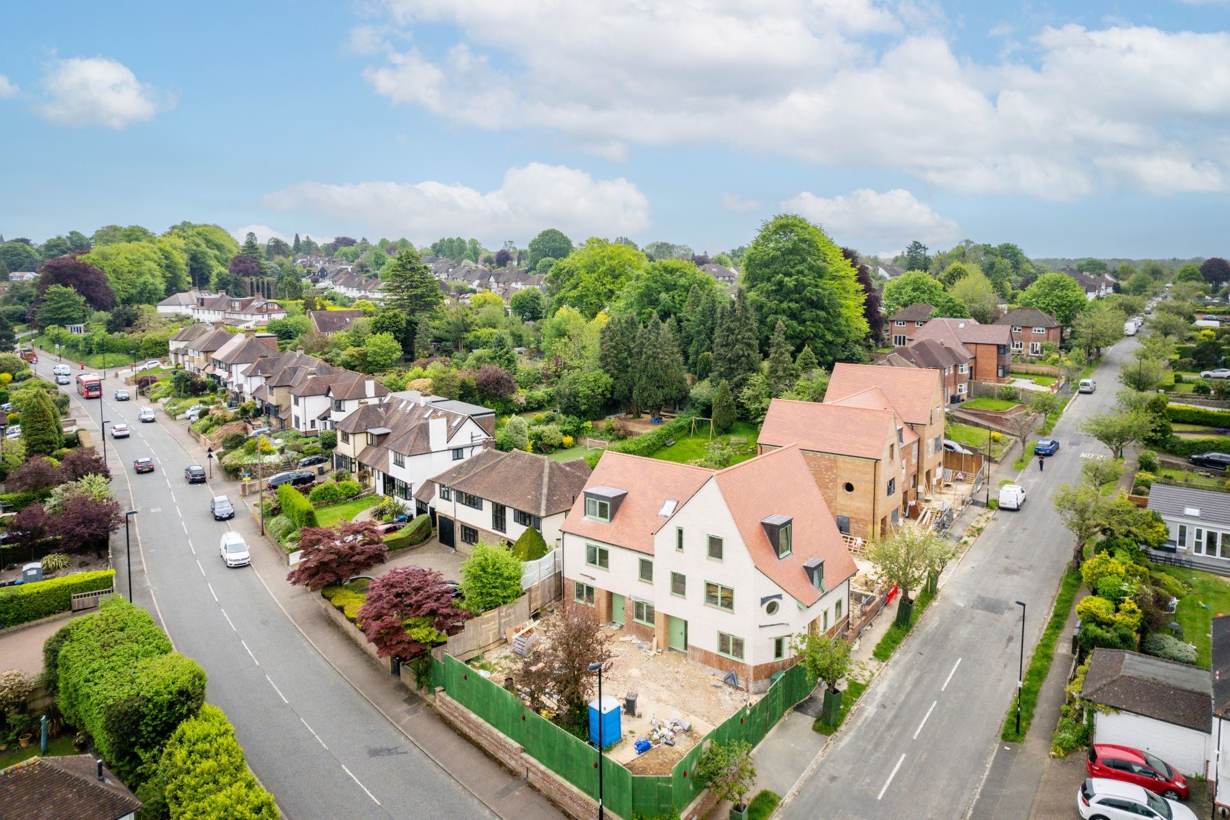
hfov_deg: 78.6
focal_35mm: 22
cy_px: 410
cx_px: 615
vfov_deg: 57.2
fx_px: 752
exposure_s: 1/2000
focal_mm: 8.38
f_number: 2.8
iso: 100
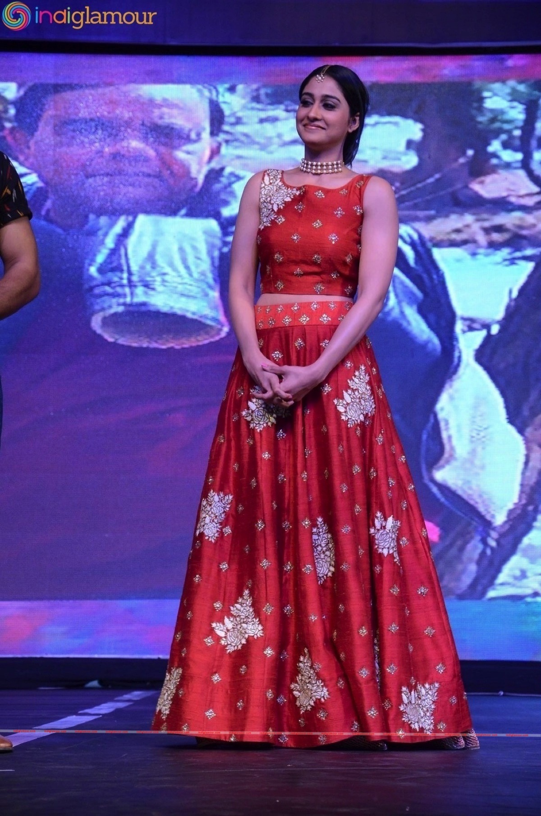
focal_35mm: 138
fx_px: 3124
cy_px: 408
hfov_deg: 9.9
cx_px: 270
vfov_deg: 14.9
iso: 2000
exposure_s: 1/125
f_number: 5.6
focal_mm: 92
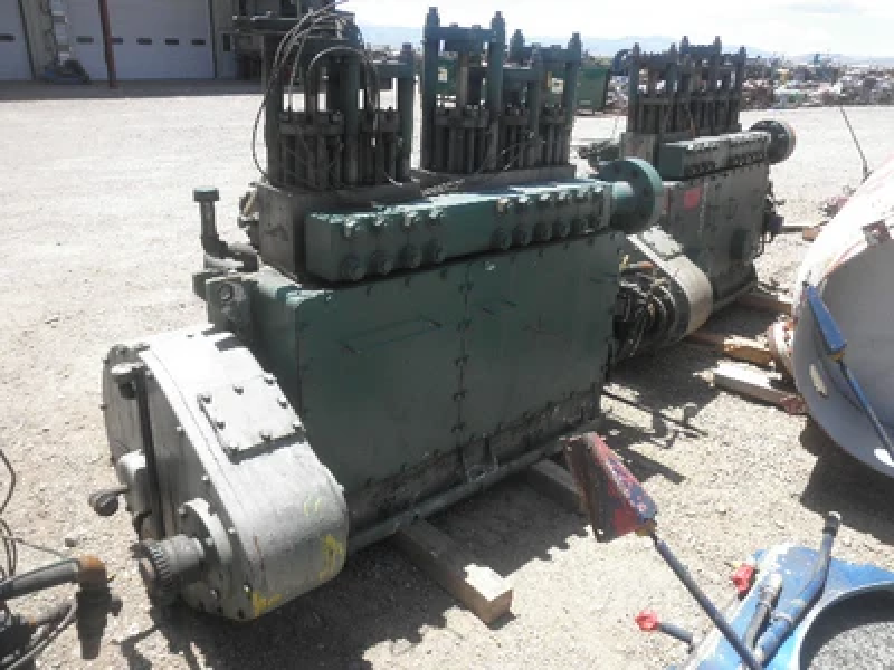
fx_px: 723
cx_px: 447
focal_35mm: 28
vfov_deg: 49.7
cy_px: 335
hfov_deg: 63.4
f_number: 8.5
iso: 64
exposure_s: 1/60
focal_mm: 5
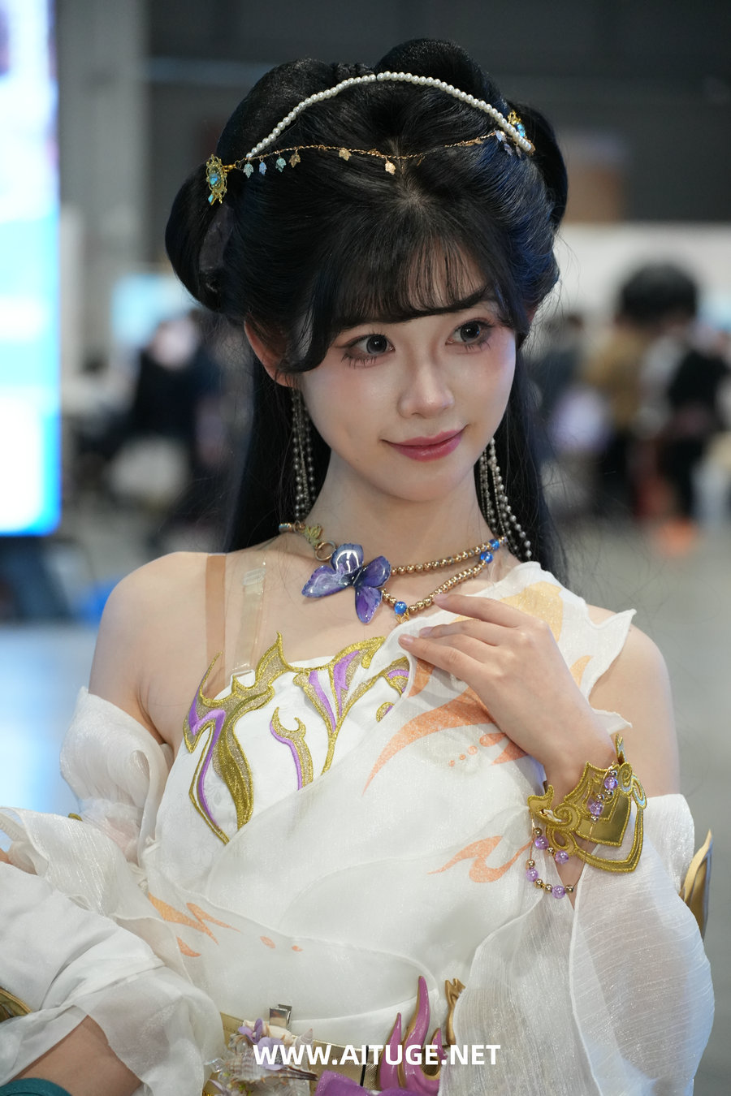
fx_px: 4297
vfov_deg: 14.5
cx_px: 366
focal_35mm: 141
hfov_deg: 9.7
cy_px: 548
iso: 5000
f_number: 6.3
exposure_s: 1/200
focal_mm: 141.1
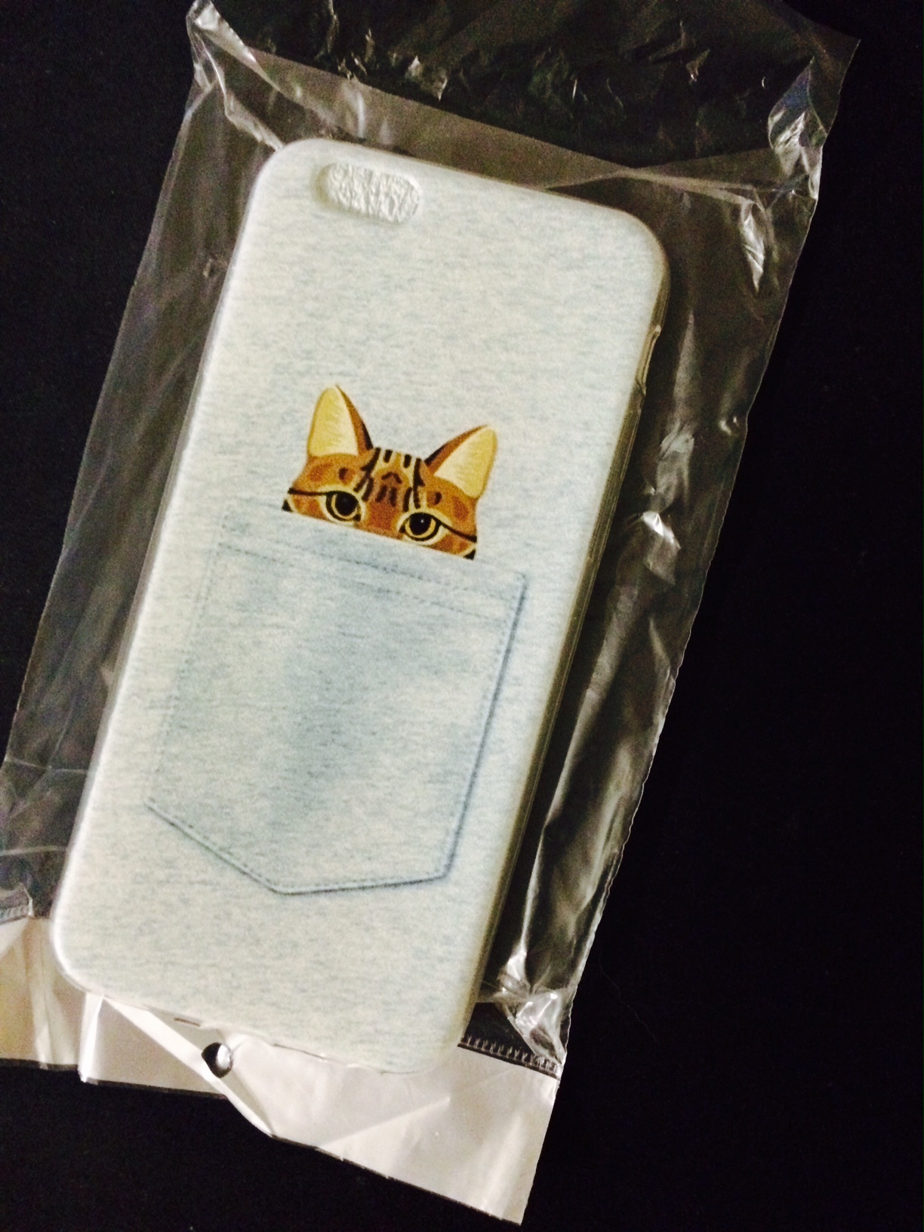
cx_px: 462
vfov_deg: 61.7
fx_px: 1032
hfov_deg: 48.2
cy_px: 616
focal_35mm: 29
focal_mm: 4.15
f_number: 2.2
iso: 640
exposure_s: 1/17
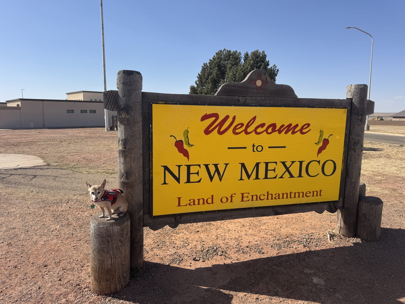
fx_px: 281
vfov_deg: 56.8
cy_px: 152
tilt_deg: -7.4
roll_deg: -0.2
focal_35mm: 24
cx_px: 202
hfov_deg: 71.6
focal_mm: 6.76
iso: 80
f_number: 1.78
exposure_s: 1/4950
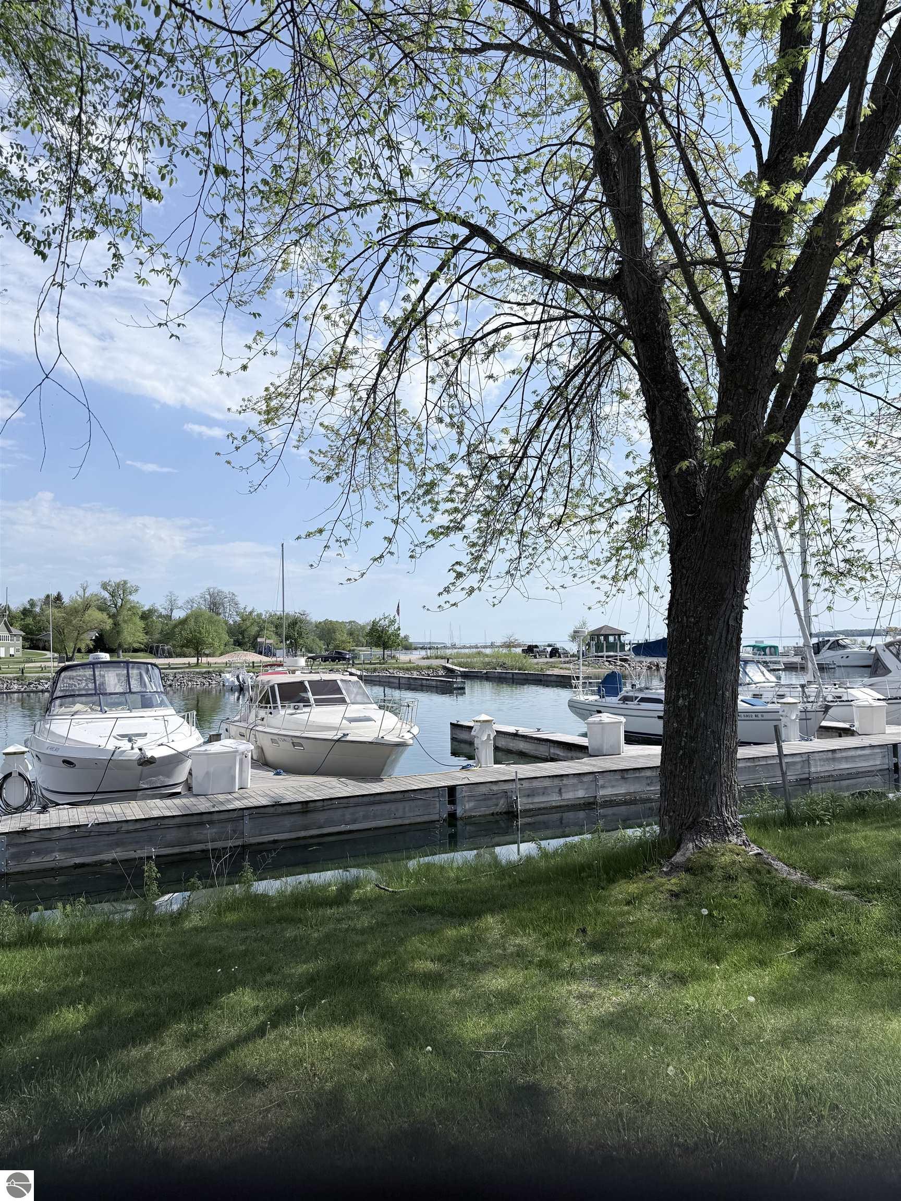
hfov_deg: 56.8
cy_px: 600
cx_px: 450
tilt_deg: +4.4
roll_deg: +1.6
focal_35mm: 24
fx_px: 833
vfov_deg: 71.6
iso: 80
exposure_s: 1/7353
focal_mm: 6.76
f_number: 1.78
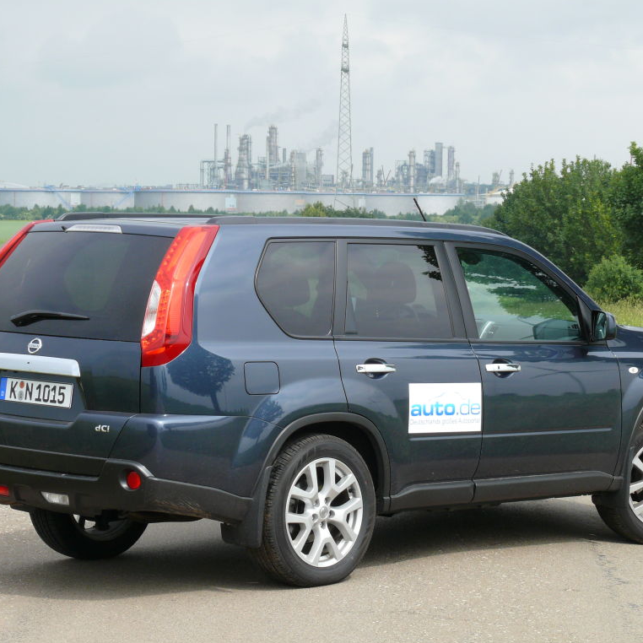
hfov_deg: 15.3
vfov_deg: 15.3
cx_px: 346
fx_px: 2396
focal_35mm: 114
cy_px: 322
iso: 100
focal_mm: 20.2
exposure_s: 1/320
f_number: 5.6
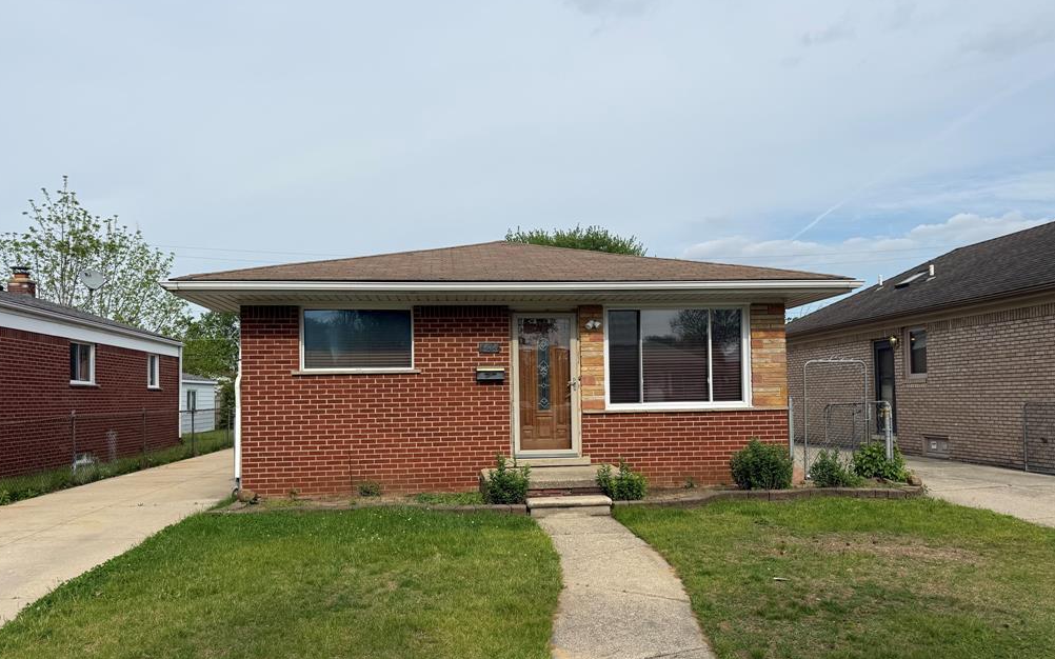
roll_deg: +1.2
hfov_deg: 70.4
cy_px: 375
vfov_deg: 47.5
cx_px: 523
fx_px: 747
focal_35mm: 26
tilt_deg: +2.3
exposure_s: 1/5319
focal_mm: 6.76
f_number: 1.78
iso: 80
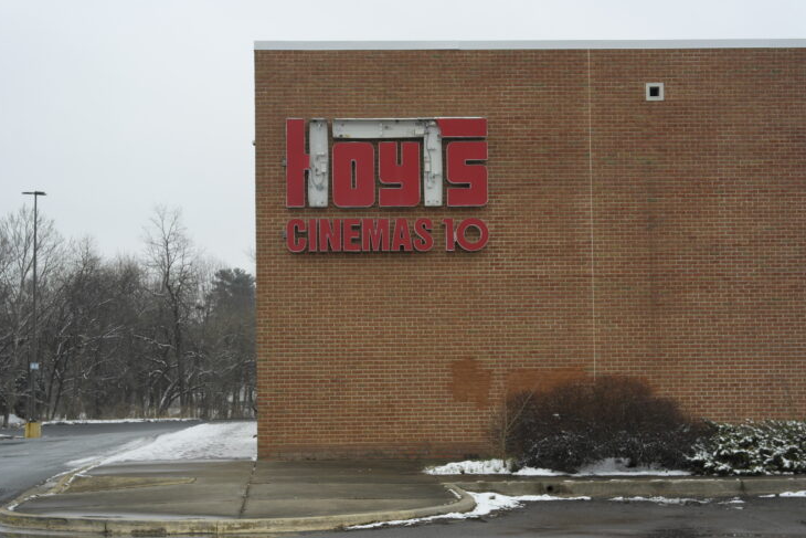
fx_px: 1814
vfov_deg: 16.9
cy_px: 273
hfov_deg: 25.1
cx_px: 400
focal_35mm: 81
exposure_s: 1/160
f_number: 5.6
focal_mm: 50
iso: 100
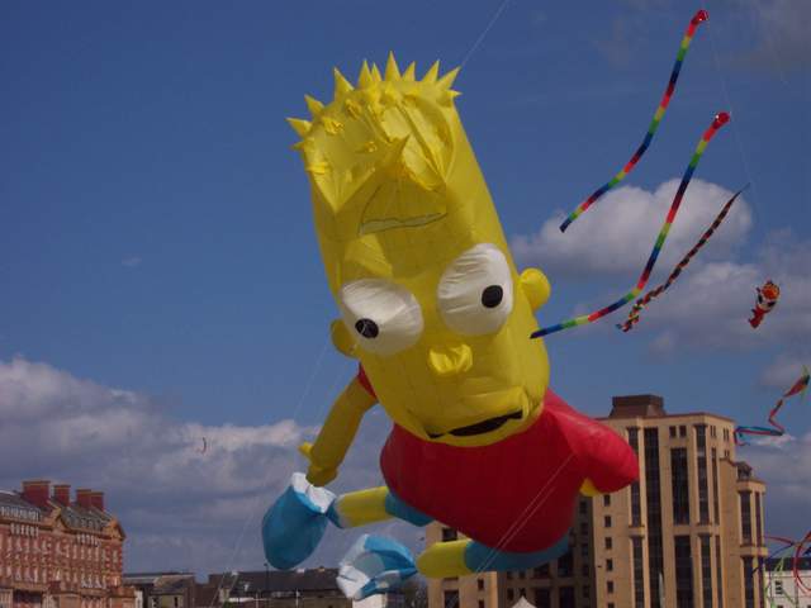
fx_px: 2671
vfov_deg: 13.0
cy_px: 304
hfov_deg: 17.3
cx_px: 406
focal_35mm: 114
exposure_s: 1/1000
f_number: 8
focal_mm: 24
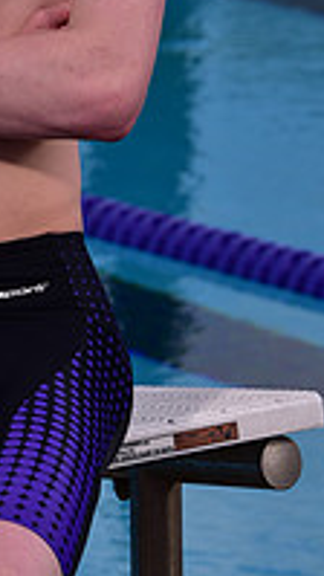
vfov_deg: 4.8
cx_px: -88
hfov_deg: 2.7
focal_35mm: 443
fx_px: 6763
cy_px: -243
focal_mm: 145
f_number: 8
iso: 80
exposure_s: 1/250
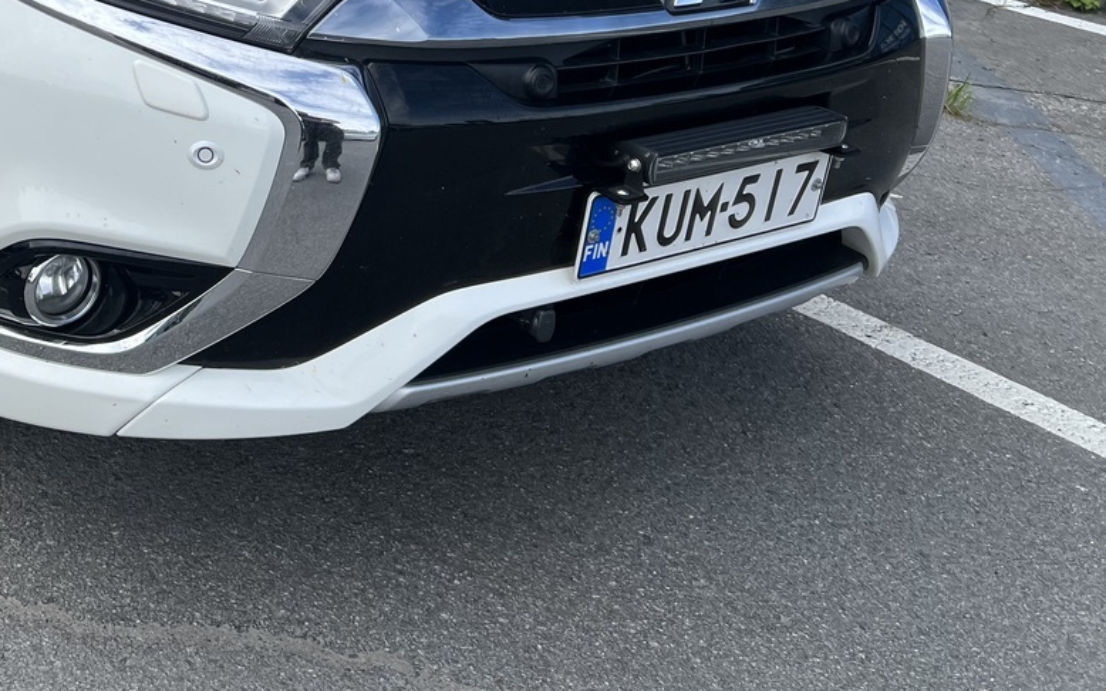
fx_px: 1537
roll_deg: -3.0
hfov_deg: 37.0
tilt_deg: -12.2
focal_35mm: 51
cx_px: 111
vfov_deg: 23.9
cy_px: -41
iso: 50
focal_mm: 5.7
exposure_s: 1/2841
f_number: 1.5
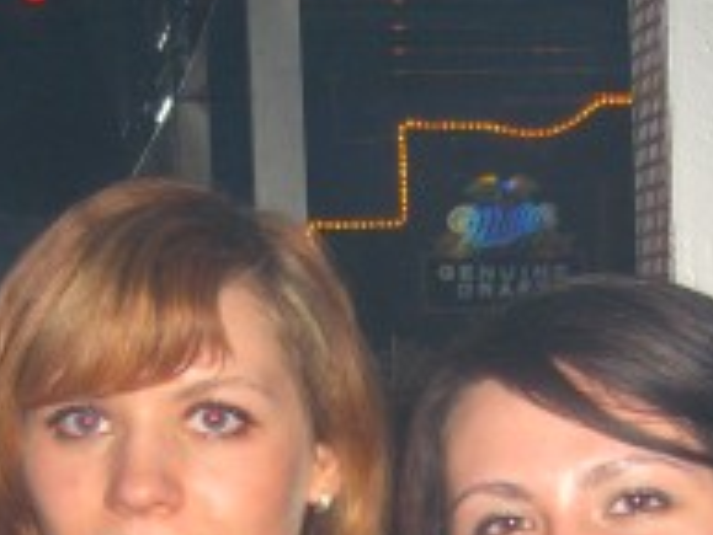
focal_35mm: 118
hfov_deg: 16.7
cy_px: 767
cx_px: 443
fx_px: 2432
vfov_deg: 12.1
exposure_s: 1/60
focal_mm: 7.9
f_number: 2.8
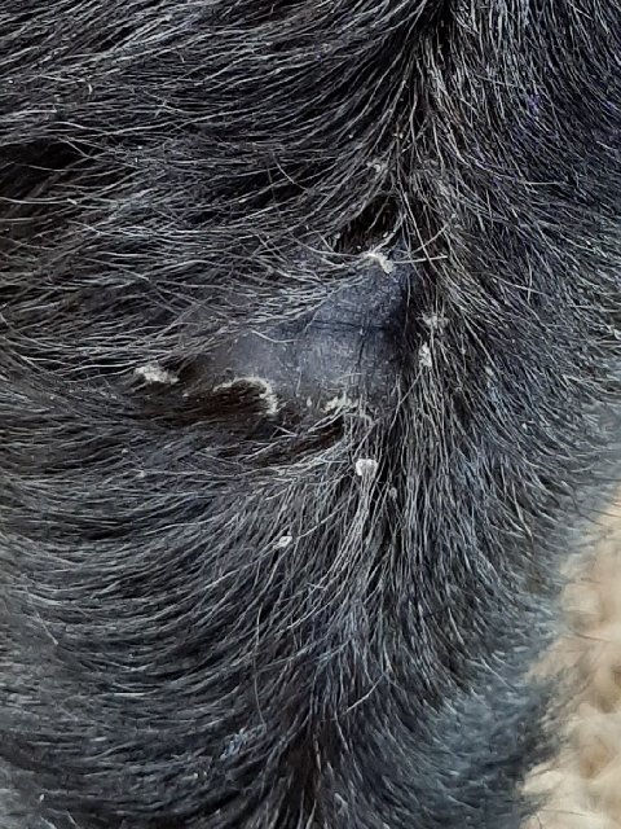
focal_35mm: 26
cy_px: 414
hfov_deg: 53.1
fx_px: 622
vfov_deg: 67.3
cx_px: 310
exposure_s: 1/60
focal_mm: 3.93
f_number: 1.7
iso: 125
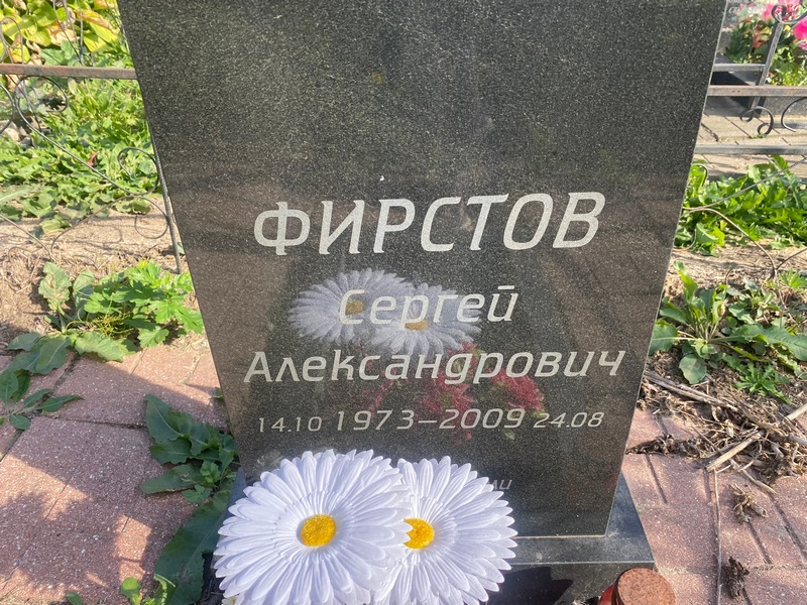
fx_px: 606
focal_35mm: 26
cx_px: 404
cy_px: 302
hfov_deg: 67.3
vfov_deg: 53.1
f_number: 1.8
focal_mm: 4.25
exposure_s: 1/905
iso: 32
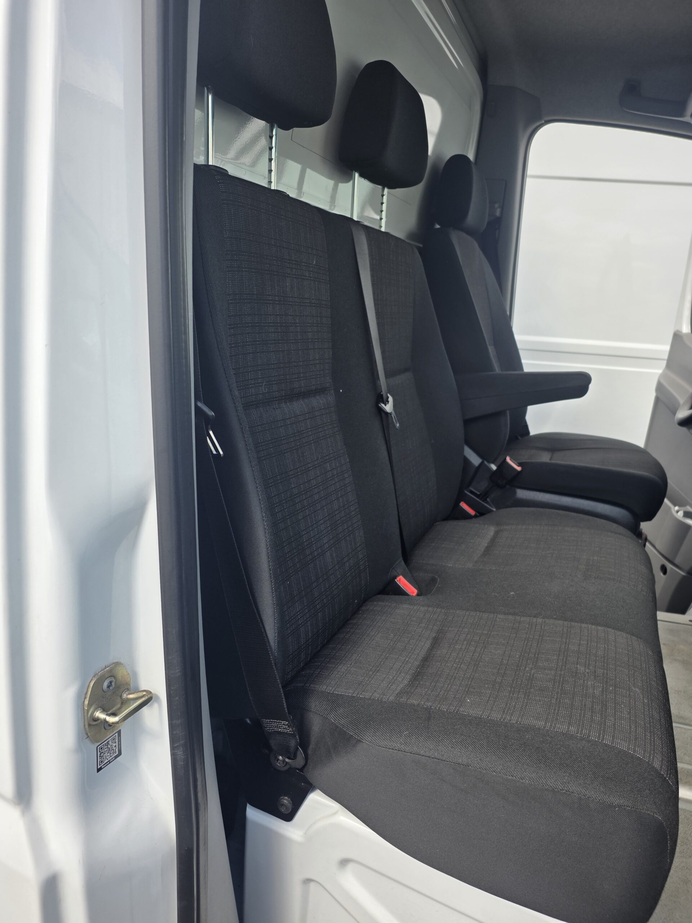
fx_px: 613
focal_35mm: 23
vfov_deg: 73.9
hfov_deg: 58.9
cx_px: 346
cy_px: 462
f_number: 1.7
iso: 80
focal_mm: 6.25
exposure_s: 1/1328
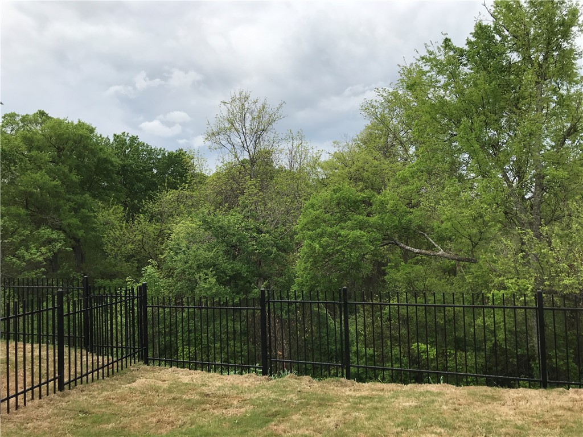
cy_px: 218
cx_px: 292
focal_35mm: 28
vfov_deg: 49.7
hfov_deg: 63.4
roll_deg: +2.6
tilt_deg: +1.4
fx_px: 472
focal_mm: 3.99
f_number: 1.8
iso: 20
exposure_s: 1/2519
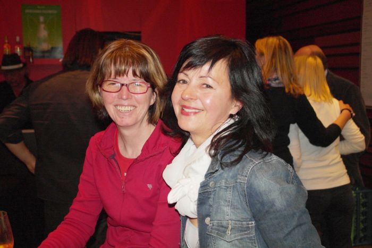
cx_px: 186
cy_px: 124
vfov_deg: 31.2
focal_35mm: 43
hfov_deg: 45.4
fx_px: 444
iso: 1600
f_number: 4
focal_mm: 28
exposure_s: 1/50
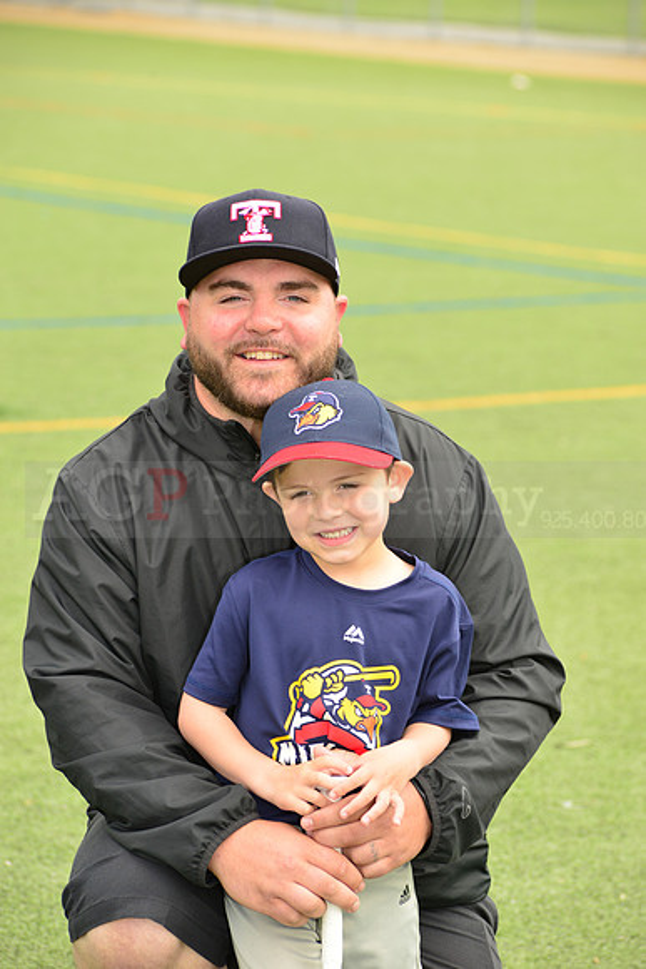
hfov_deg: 8.6
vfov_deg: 12.8
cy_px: 484
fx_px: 4304
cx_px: 323
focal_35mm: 160
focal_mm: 160
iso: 250
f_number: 8
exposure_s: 1/200
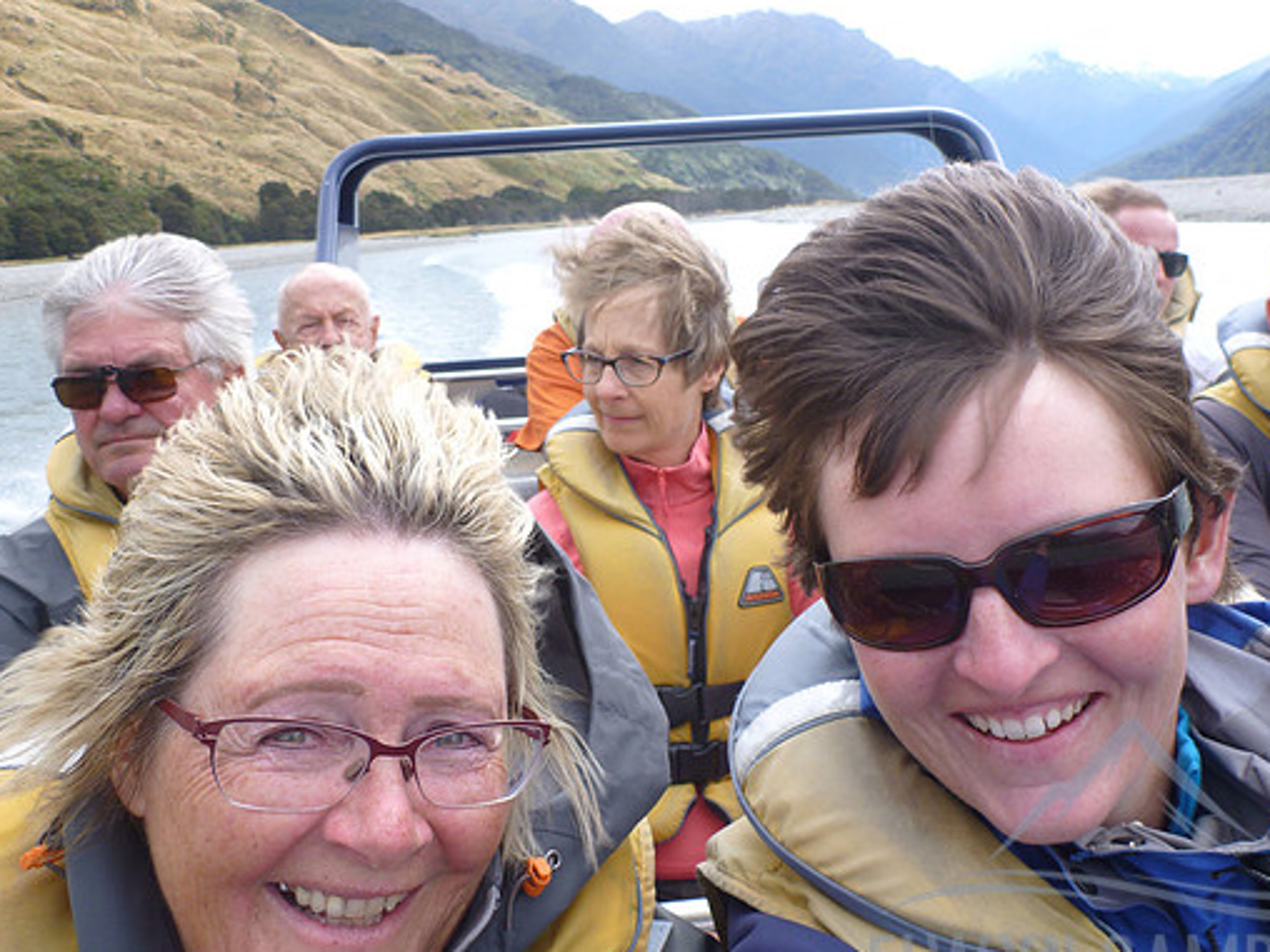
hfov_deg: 56.7
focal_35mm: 32
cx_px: 690
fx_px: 1174
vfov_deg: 44.1
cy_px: 508
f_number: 3.3
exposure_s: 1/320
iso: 100
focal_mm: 4.9
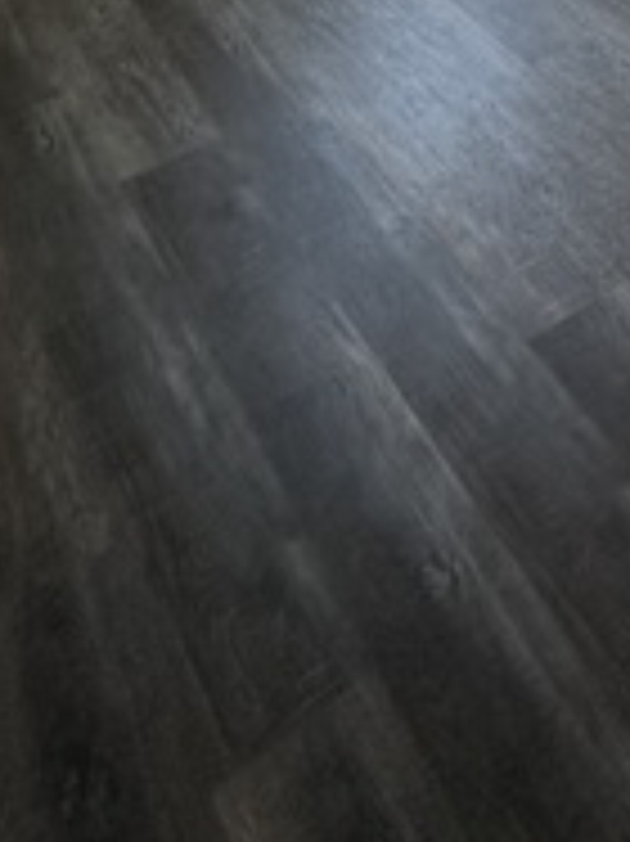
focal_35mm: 50
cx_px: 598
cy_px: -416
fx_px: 1215
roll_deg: -0.6
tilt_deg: -12.0
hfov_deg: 27.7
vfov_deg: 27.1
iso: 160
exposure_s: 1/99
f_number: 2.2
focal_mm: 2.22
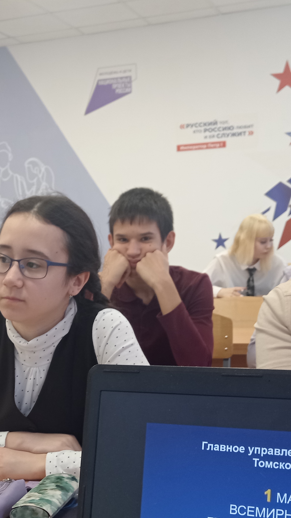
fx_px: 837
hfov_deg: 19.4
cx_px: 26
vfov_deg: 33.9
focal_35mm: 61
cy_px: 362
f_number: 1.9
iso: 360
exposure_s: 1/50
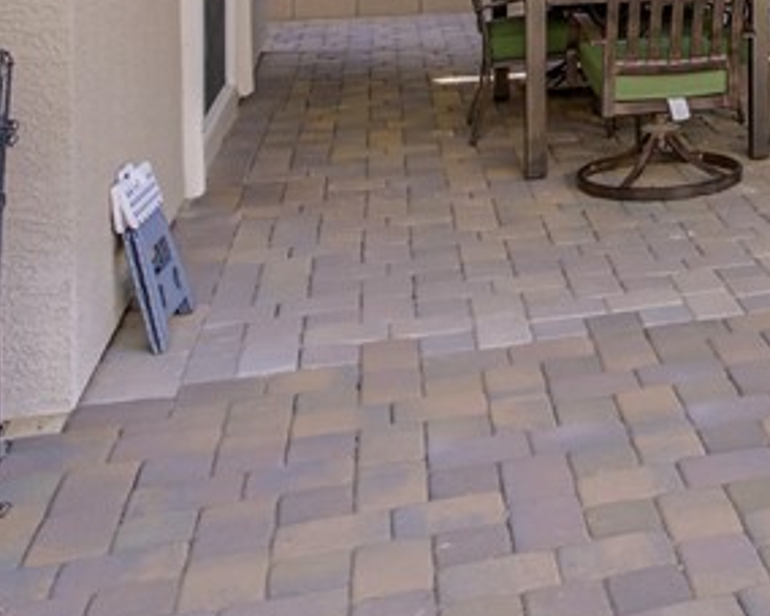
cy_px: -187
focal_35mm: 61
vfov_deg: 22.3
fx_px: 1390
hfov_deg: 25.9
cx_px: 1032
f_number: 8
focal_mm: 17
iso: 100
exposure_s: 1/40
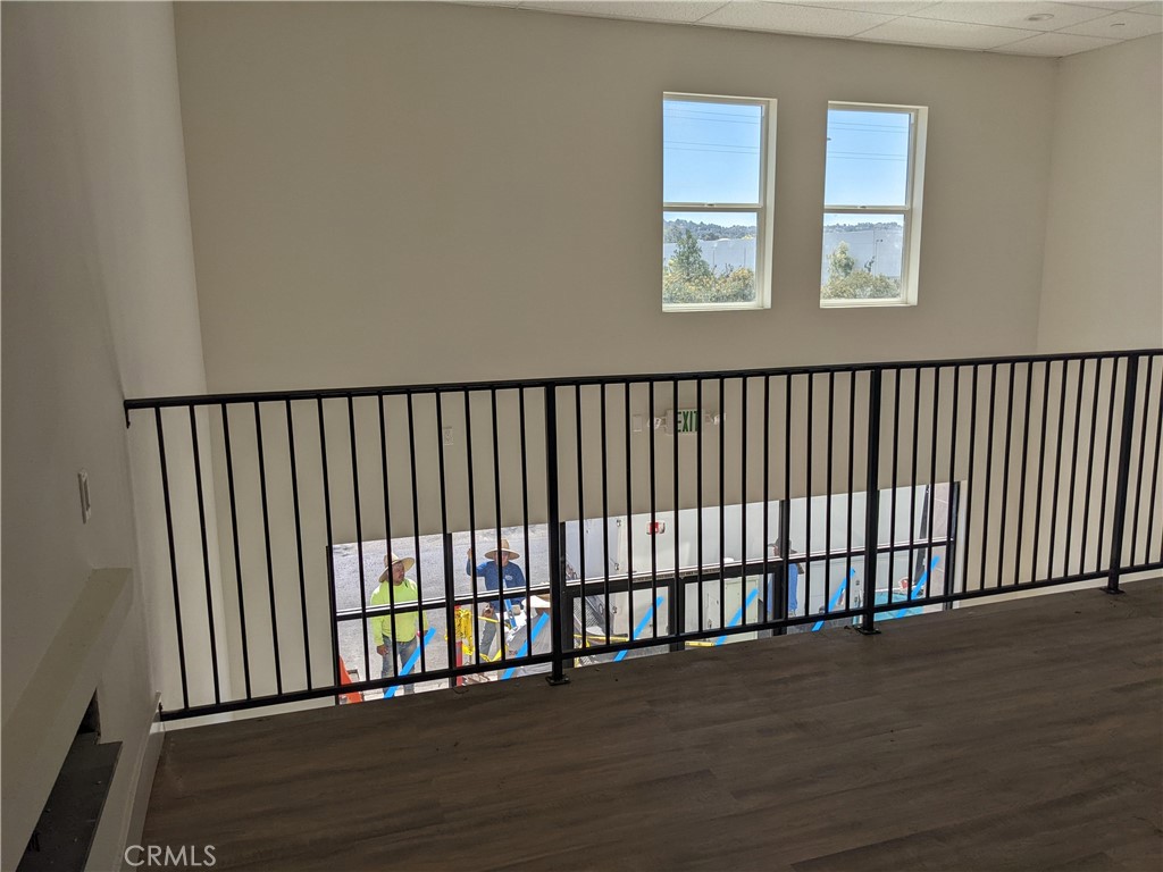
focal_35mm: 27
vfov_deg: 51.4
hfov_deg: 65.3
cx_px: 582
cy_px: 436
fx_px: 907
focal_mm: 4.38
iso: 46
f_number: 1.73
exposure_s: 1/1381
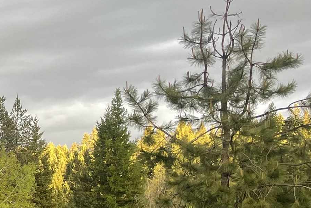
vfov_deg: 14.3
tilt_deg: -1.3
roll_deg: +0.9
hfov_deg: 18.6
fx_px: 795
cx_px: -202
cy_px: 264
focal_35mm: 92
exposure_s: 1/121
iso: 40
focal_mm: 4.2
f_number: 1.6
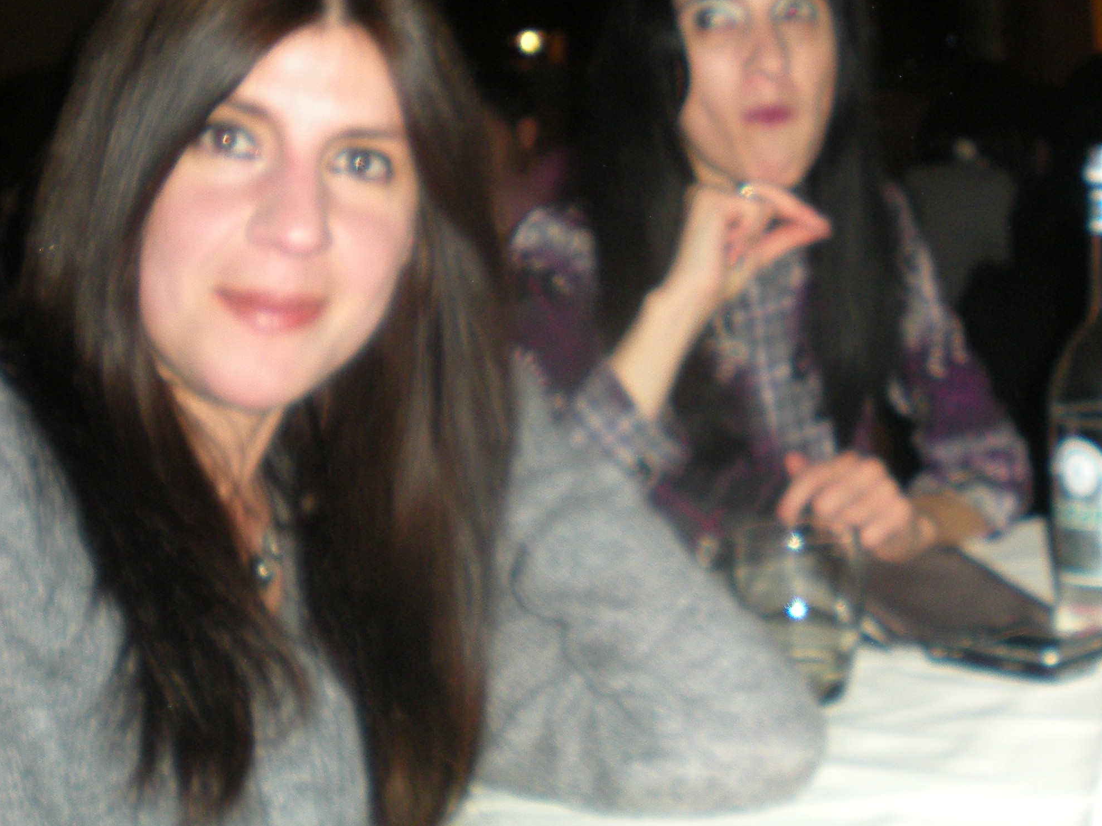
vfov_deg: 23.1
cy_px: 244
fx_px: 2006
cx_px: 894
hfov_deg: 29.9
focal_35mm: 63
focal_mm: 6.3
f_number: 3.1
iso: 142
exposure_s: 1/60
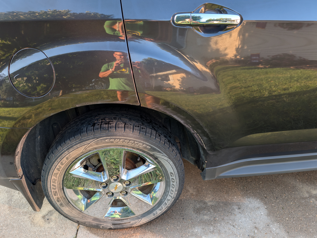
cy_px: 119
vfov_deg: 56.9
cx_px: 158
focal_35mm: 24
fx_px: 220
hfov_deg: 71.5
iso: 99
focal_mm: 6.9
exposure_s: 1/243
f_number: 1.68
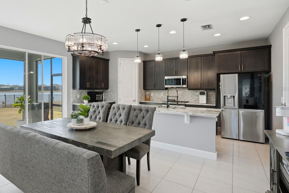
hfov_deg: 79.8
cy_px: 89
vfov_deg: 59.4
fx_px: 169
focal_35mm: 21
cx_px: 110
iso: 2500
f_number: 8
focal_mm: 16
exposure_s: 1/6400
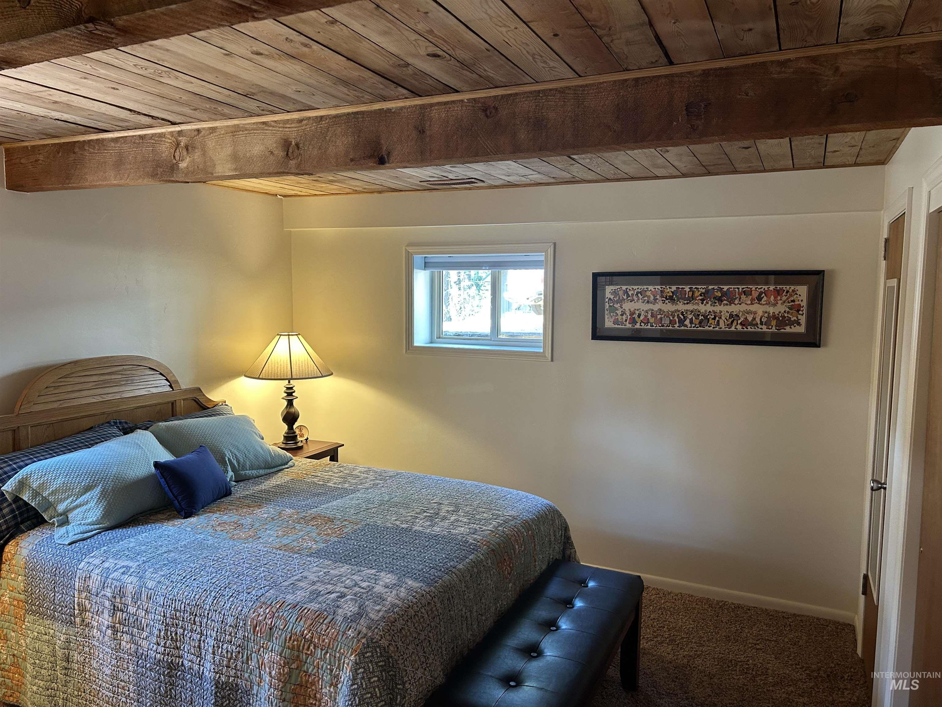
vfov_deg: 53.1
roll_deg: +0.3
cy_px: 354
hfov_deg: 67.3
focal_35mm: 26
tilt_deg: -4.2
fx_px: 708
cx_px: 471
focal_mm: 5.7
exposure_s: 1/60
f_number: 1.5
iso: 160
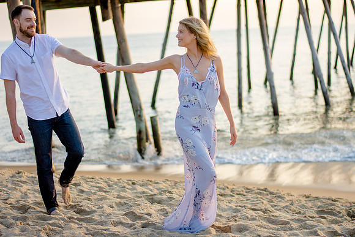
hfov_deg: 27.0
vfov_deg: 18.2
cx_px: 178
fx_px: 740
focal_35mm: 75
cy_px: 118
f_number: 1.8
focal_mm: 50
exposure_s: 1/400
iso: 100
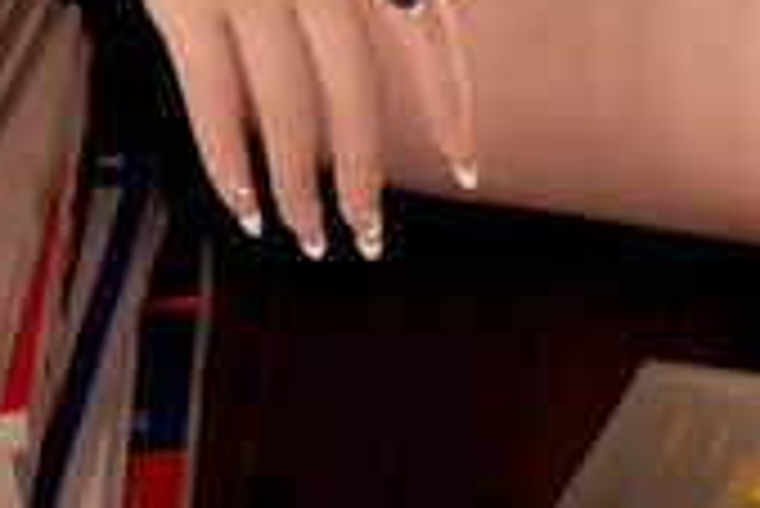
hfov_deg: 5.7
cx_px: 944
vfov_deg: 3.7
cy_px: -1106
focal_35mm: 362
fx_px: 7649
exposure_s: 1/200
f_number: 2.5
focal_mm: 51
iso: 800
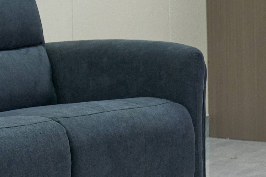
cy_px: 44
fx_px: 2046
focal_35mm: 277
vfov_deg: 5.0
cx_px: -104
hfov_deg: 7.3
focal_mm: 55
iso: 1000
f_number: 5
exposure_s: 1/50
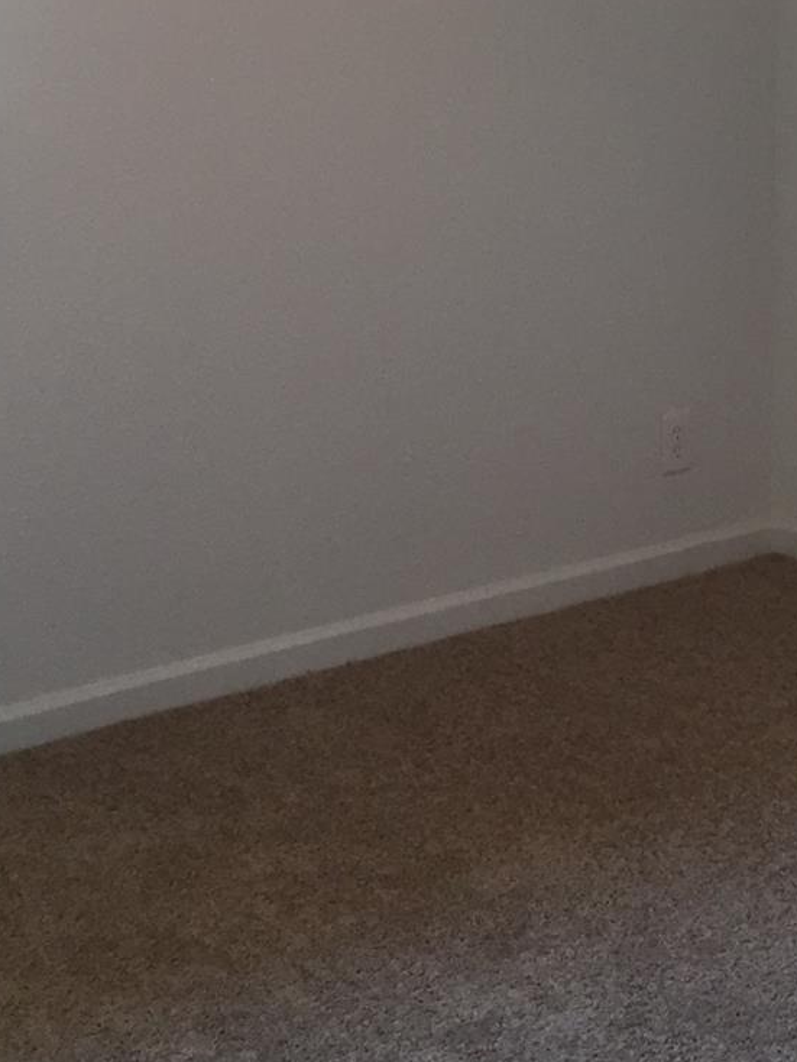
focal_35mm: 79
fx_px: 2424
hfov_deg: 18.7
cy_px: 229
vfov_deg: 24.4
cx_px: 444
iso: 40
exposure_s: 1/30
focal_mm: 4.15
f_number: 2.2
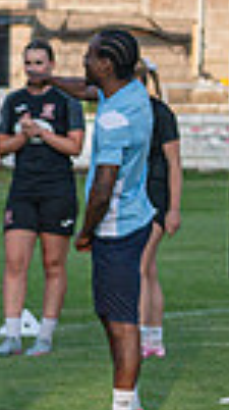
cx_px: -575
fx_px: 4584
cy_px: 424
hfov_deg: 2.8
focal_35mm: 423
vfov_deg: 5.1
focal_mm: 48
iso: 250
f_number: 2.8
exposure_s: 1/1250
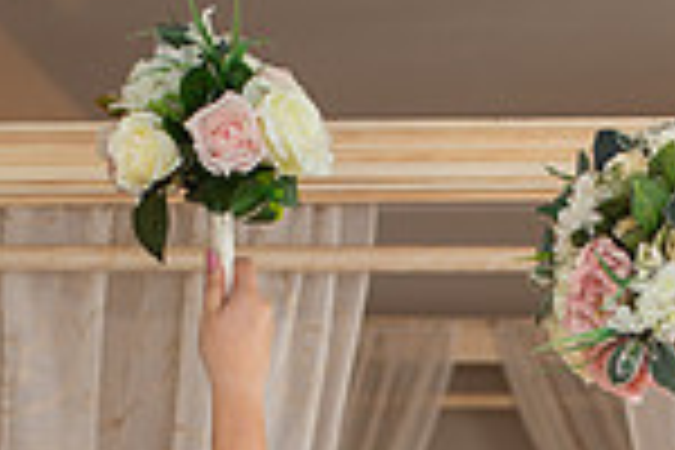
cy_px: 747
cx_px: 531
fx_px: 2531
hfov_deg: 15.1
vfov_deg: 9.8
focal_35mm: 135
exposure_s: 1/125
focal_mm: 35
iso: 200
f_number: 2.5
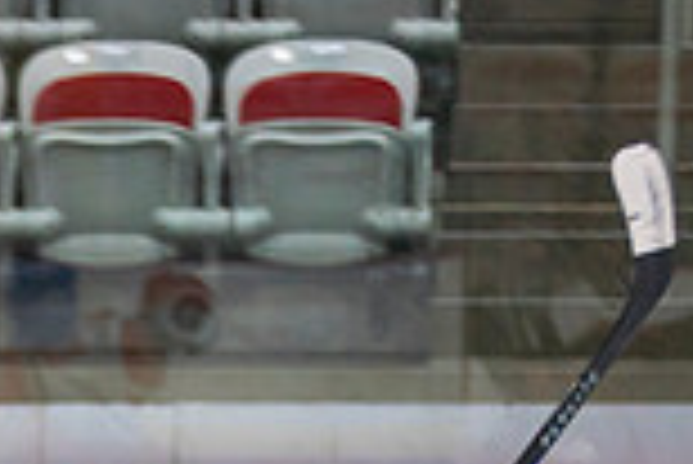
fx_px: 12505
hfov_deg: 3.2
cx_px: -400
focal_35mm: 649
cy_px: 1152
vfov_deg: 2.1
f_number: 2.8
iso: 800
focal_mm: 130
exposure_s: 1/640
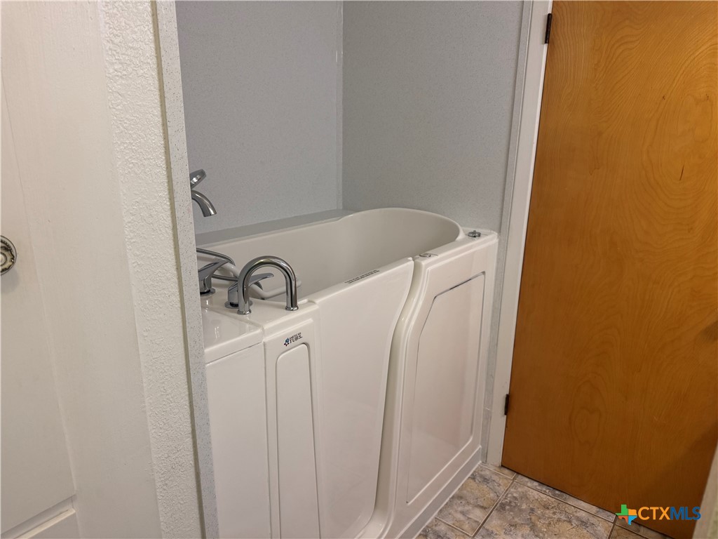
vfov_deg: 56.8
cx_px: 359
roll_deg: -1.4
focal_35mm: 24
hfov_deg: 71.6
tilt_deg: -17.5
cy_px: 270
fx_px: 498
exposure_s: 1/120
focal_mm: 6.76
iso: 200
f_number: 1.78
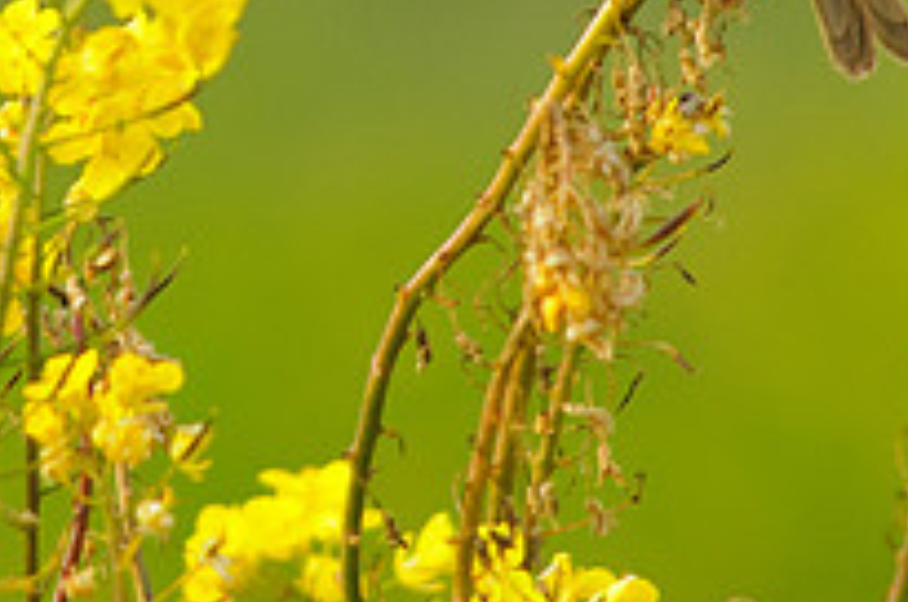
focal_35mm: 1697
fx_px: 42735
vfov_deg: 0.8
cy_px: -20
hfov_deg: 1.2
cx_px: -27
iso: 400
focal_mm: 400
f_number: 8
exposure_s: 1/160
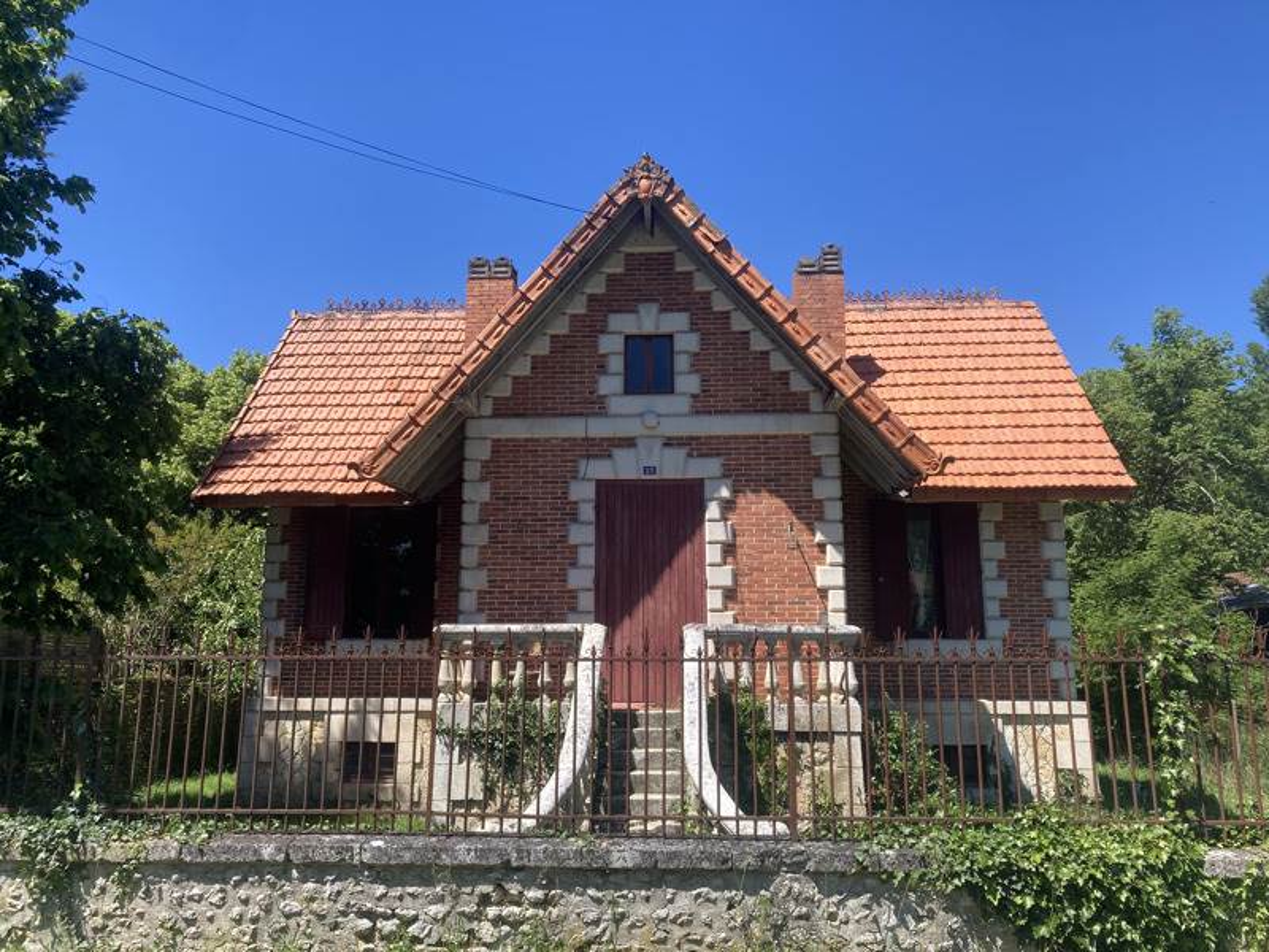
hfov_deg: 63.4
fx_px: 1026
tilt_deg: +11.9
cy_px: 476
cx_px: 634
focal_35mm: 28
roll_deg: -1.1
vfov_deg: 49.7
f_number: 1.8
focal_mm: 3.99
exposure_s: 1/1297
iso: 20
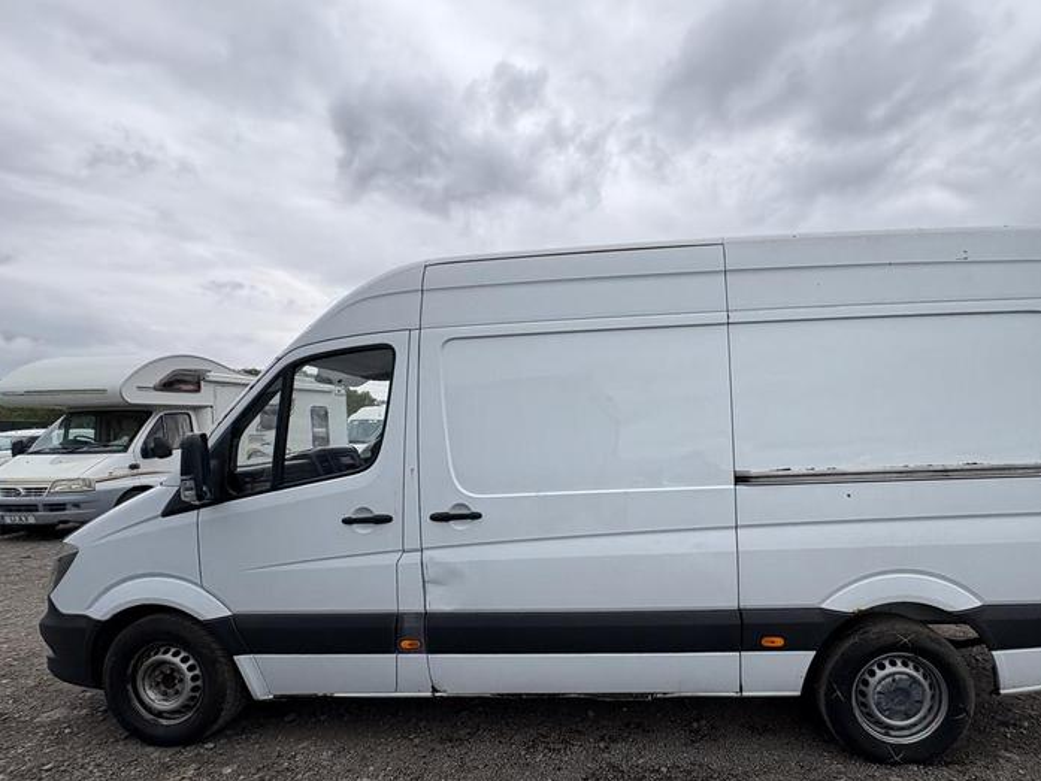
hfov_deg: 86.5
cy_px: 452
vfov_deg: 71.1
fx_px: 541
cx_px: 633
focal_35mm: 18
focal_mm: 2.22
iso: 40
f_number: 2.2
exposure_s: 1/1256
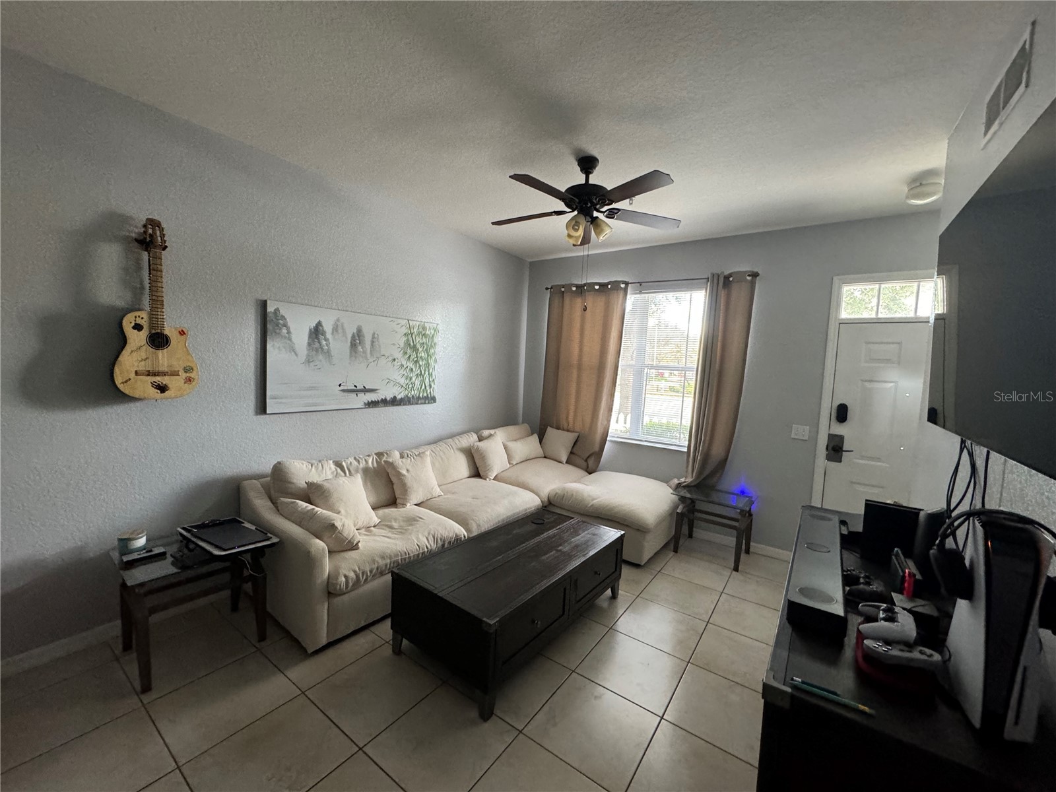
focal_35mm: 14
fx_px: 427
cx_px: 528
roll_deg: -1.7
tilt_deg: -2.4
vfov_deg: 85.7
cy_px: 396
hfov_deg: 102.1
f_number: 2.2
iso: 320
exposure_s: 1/60
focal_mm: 2.22
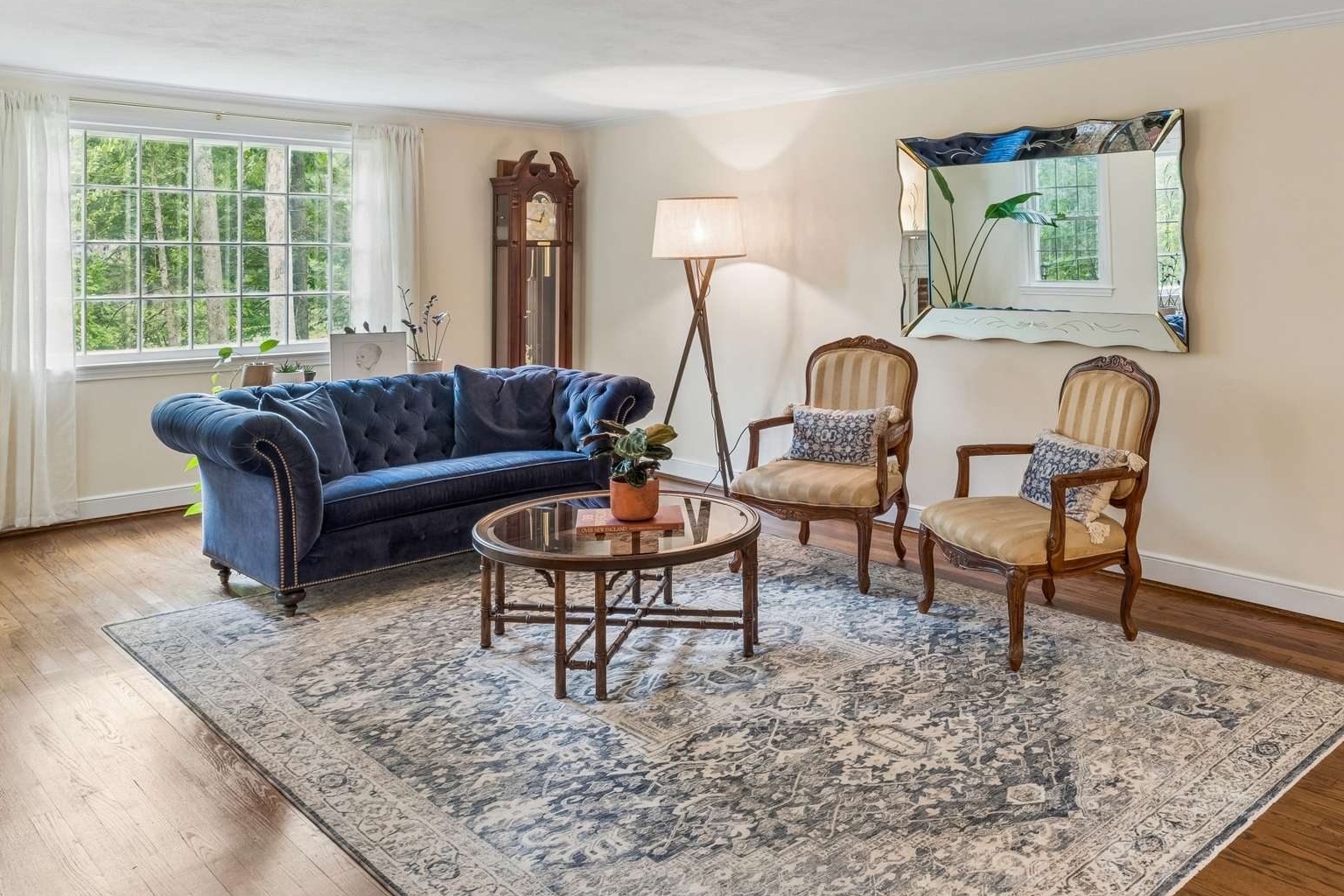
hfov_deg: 64.7
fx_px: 1045
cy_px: 302
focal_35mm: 28
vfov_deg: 45.7
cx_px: 824
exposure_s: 1/1.25
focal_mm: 14
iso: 400
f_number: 13
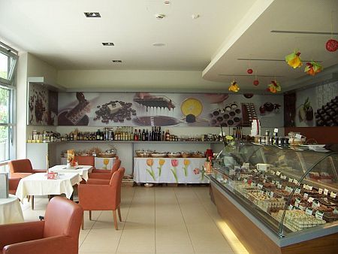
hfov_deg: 53.9
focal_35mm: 34
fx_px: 332
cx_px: 169
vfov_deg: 41.8
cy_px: 127
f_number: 2.7
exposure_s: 1/90
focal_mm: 5.6
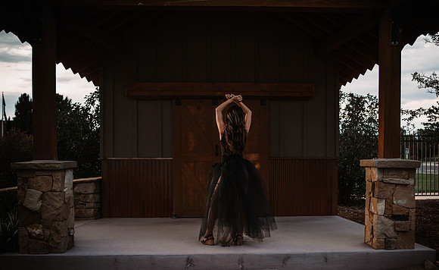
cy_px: 167
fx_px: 486
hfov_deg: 48.5
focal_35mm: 41
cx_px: 250
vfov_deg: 30.9
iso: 160
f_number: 1.6
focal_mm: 35
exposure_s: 1/500
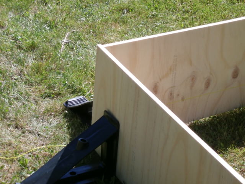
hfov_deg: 19.4
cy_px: 92
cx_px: 122
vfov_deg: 14.6
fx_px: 715
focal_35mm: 101
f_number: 5.4
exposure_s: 1/250
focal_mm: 17.8
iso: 100
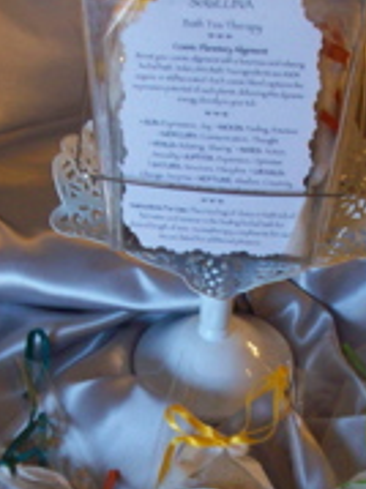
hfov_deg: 19.4
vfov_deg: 25.4
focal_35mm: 76
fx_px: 1073
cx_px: 175
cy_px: 369
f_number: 2.8
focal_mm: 5.7
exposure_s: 1/9.66
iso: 160
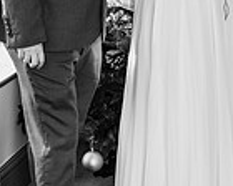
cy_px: 23
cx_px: 231
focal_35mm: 142
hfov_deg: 13.4
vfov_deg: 10.8
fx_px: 979
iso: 125
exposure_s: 1/200
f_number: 3.5
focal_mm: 47
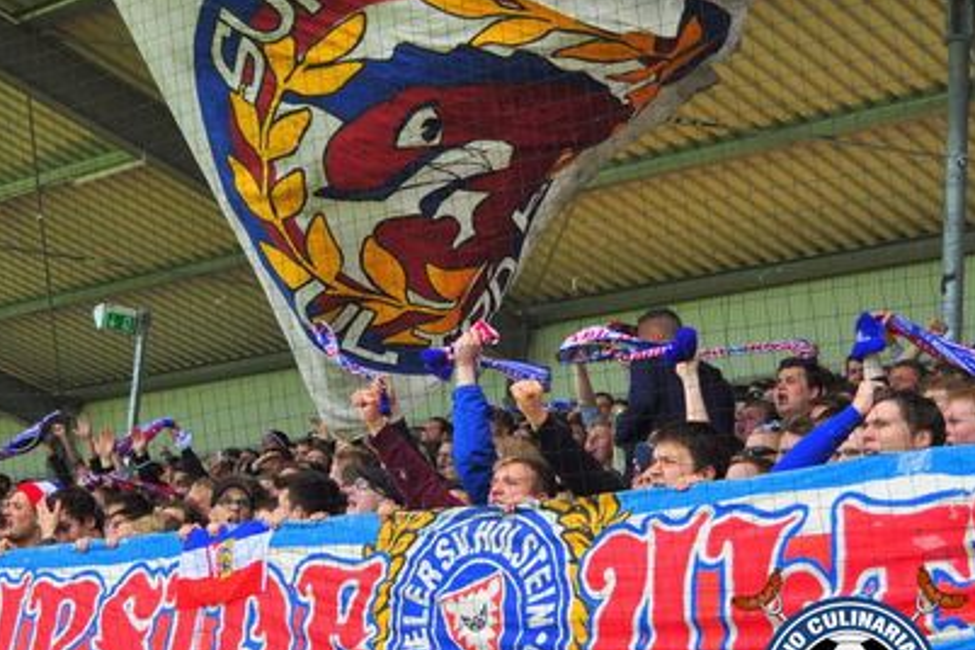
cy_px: 369
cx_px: 320
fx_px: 1842
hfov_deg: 29.4
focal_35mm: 68
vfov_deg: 20.0
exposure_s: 1/1000
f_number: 4.5
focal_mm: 32
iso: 500
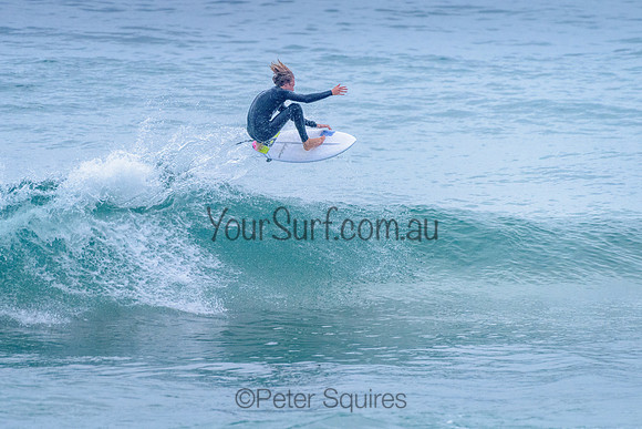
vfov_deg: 2.2
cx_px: 281
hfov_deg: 3.4
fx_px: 10918
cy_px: 207
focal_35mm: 612
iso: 3200
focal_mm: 500
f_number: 5.6
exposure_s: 1/2000
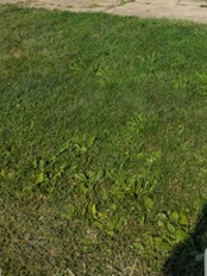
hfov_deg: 23.7
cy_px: -48
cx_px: 168
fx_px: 486
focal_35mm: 61
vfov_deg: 28.0
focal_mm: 6.81
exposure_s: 1/3425
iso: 41
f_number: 1.85
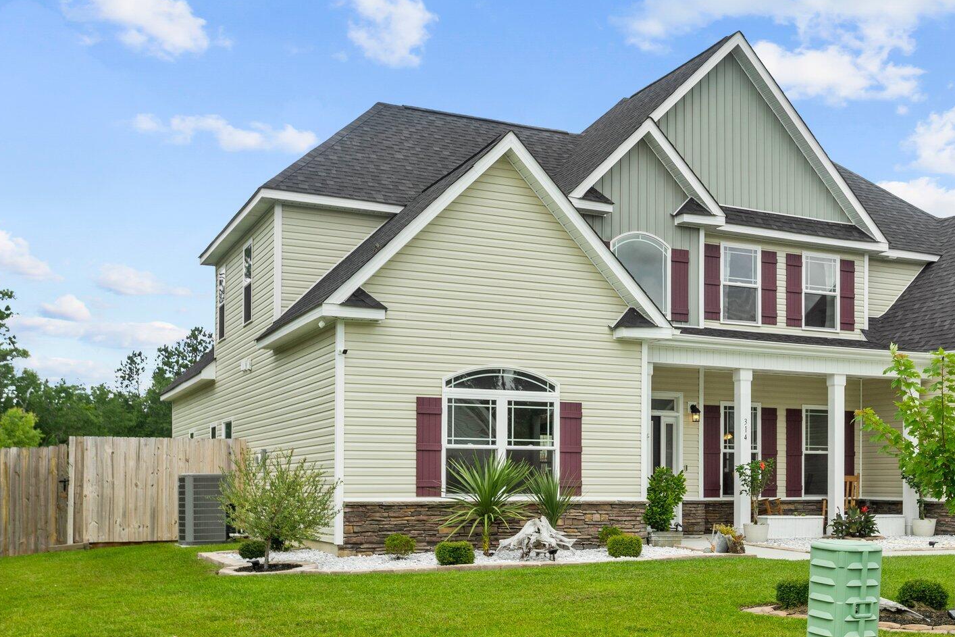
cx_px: 643
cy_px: 308
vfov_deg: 31.9
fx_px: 1114
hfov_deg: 45.6
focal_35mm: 42
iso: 125
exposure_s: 1/400
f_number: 8
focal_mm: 29
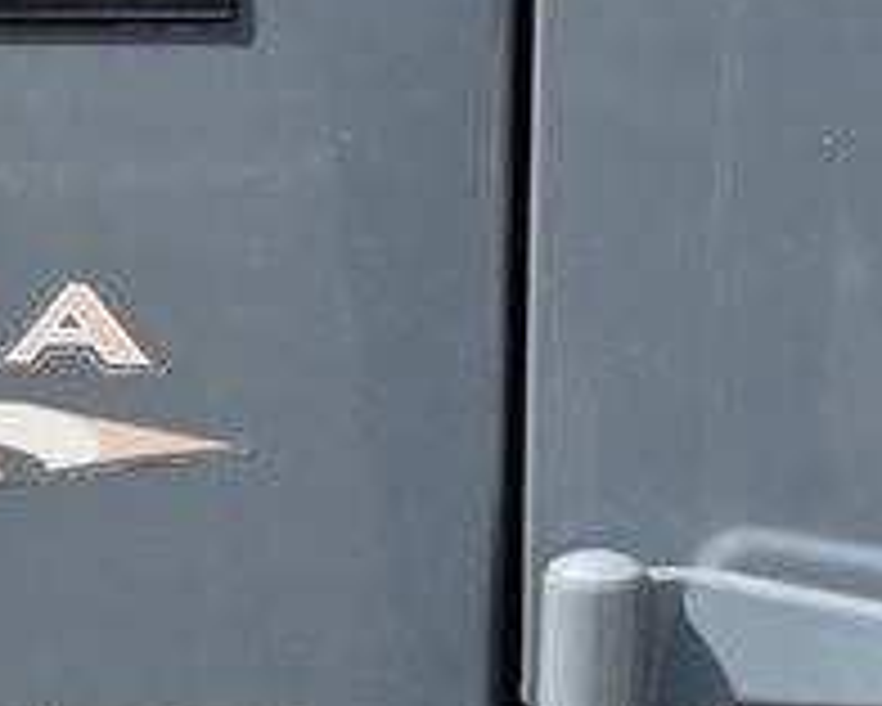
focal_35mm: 253
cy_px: 328
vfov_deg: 6.1
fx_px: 6595
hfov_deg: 7.6
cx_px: -117
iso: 400
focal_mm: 55
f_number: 10
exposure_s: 1/250
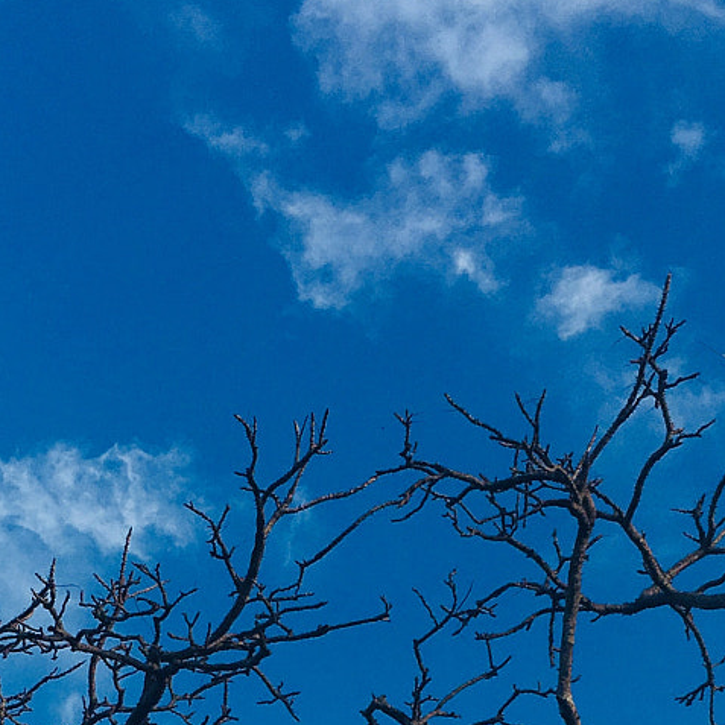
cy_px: 913
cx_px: 290
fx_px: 2038
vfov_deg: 18.9
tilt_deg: +42.9
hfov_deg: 20.1
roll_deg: -4.3
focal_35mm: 86
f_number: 2.2
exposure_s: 1/1221
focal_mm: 4.15
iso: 25
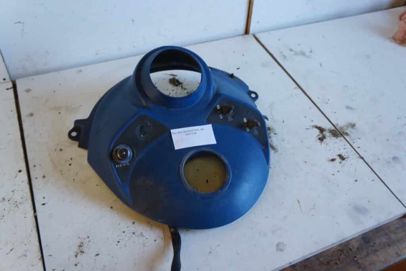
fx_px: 355
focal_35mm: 32
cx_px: 203
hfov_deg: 59.5
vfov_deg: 41.7
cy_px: 136
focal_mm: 21
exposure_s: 1/60
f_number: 4
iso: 400
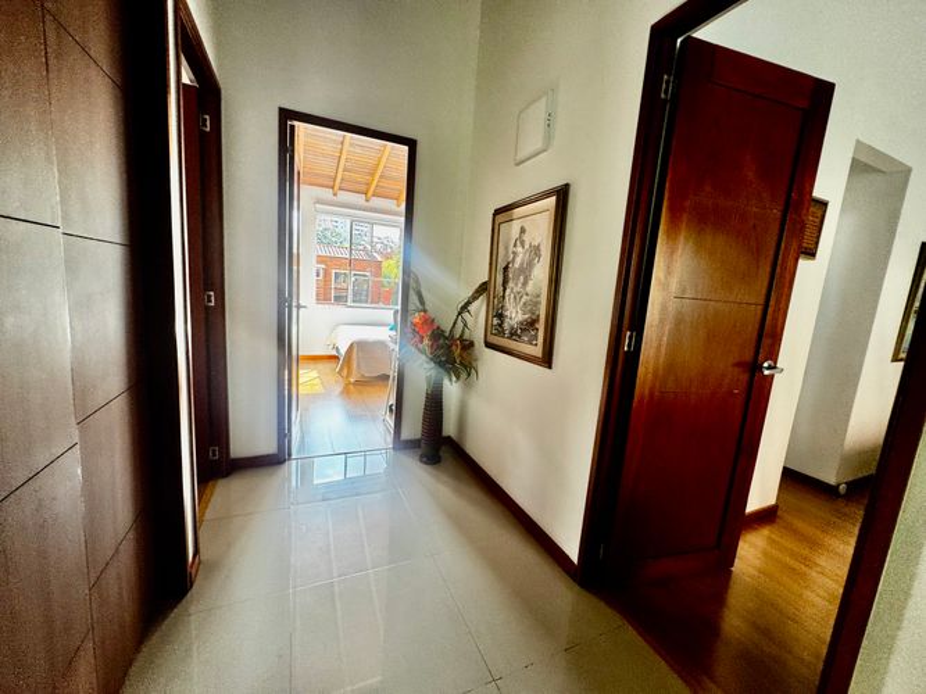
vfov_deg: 85.7
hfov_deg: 102.1
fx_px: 374
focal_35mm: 14
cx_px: 463
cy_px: 347
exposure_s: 1/99
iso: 80
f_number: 2.2
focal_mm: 2.22
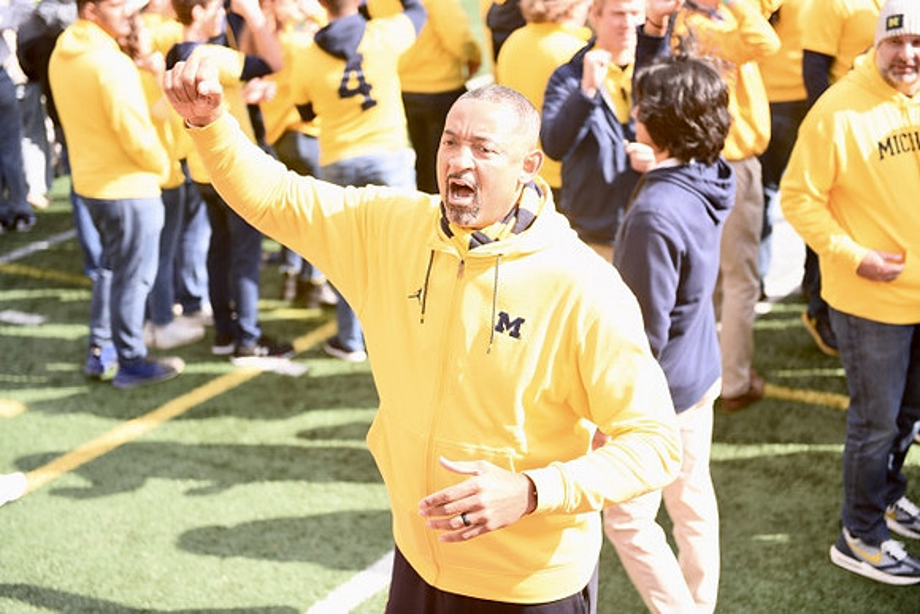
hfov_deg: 32.4
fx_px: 1585
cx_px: 460
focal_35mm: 62
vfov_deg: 21.9
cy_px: 307
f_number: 2.8
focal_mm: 62
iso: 320
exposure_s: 1/1000
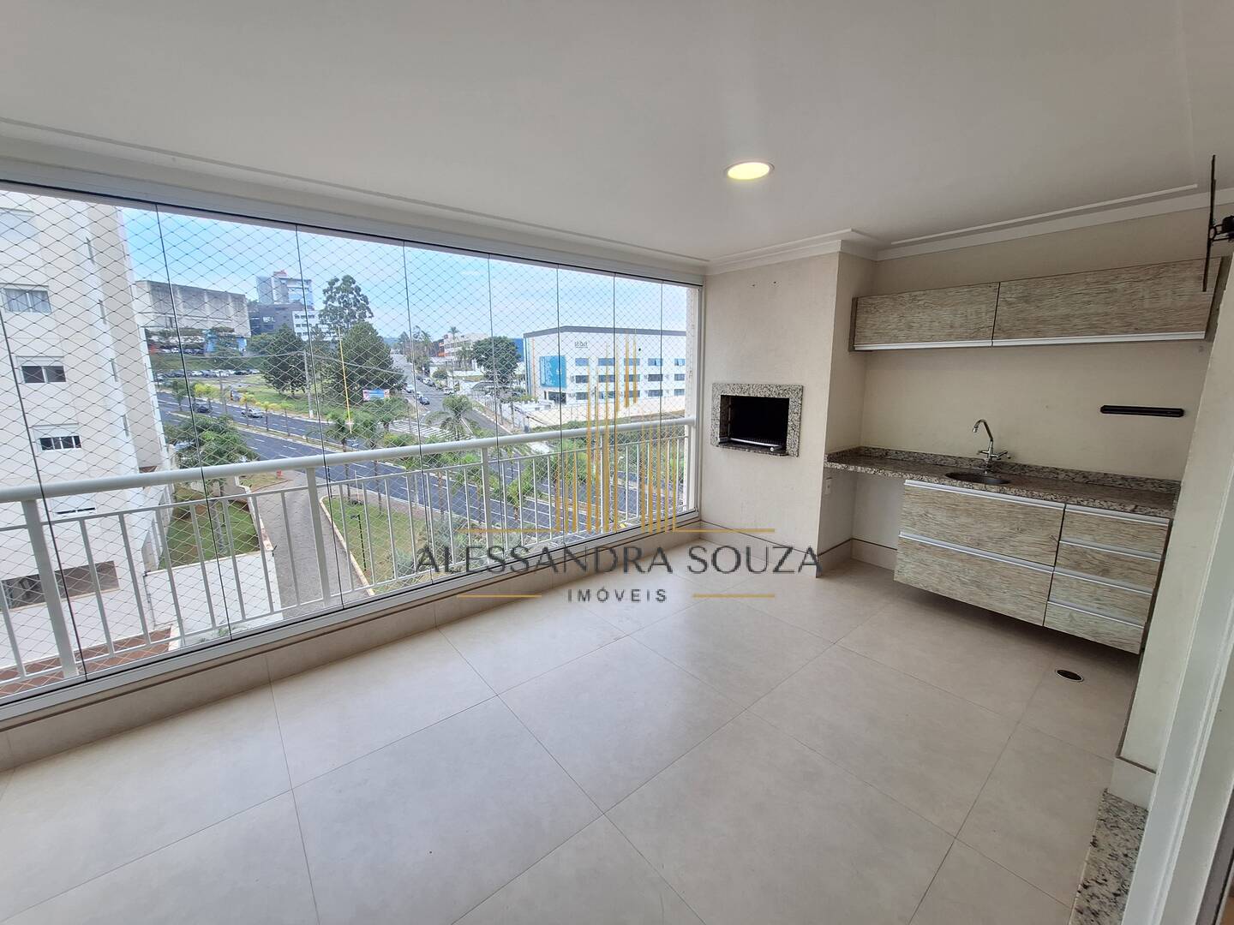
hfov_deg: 106.2
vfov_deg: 89.9
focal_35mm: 13
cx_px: 617
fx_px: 463
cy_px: 462
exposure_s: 1/120
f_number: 2.2
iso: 40
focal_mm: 1.74
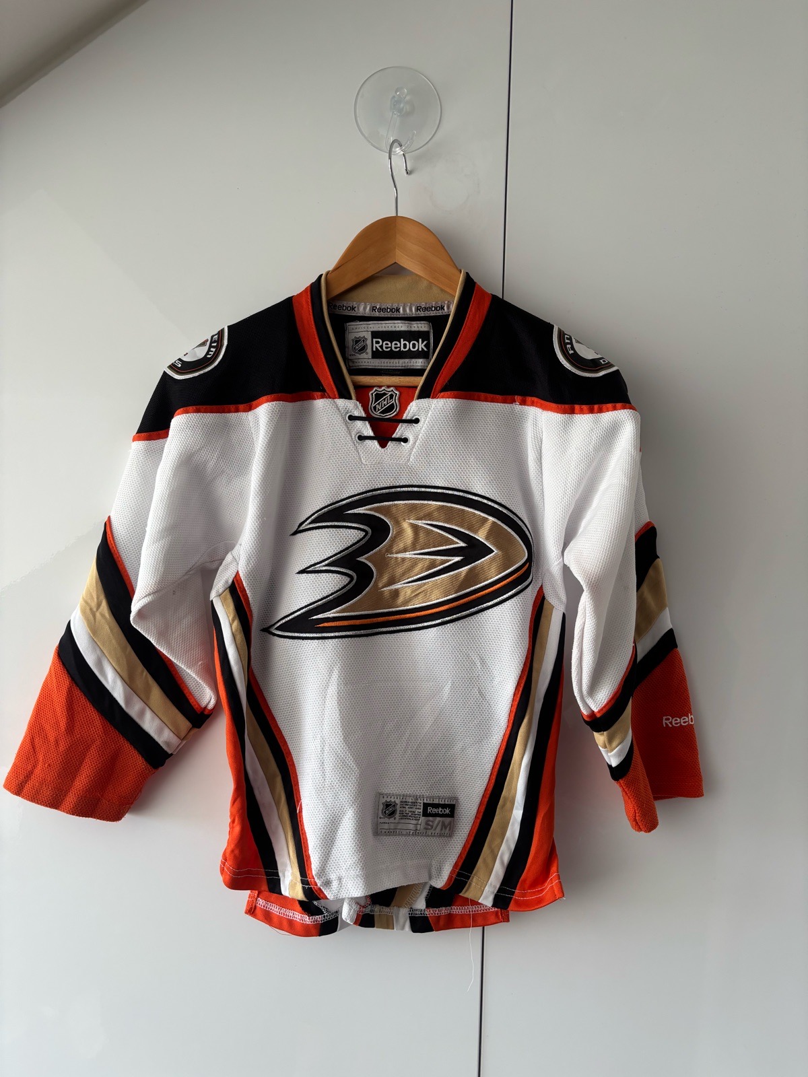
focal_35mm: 26
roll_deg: -2.5
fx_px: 809
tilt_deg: -0.1
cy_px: 538
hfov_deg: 53.1
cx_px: 404
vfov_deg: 67.3
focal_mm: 5.96
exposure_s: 1/121
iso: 80
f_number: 1.6
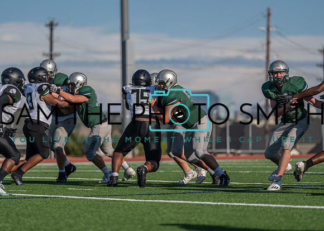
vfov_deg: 6.9
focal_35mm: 210
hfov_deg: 9.6
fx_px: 1928
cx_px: 162
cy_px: 116
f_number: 2.8
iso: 100
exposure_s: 1/3200
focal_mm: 200
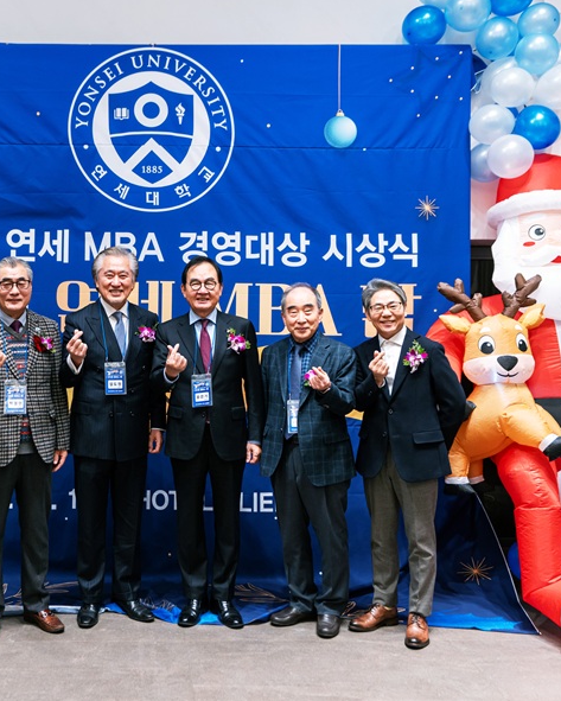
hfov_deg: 36.5
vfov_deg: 45.8
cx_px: 144
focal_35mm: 40
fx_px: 830
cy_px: 351
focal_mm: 28
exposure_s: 1/250
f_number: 2.8
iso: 800
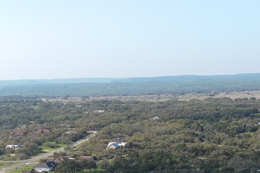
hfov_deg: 21.5
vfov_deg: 13.7
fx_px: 686
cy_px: 244
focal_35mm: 95
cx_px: 140
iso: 100
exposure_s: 1/867
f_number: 2.8
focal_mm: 10.57
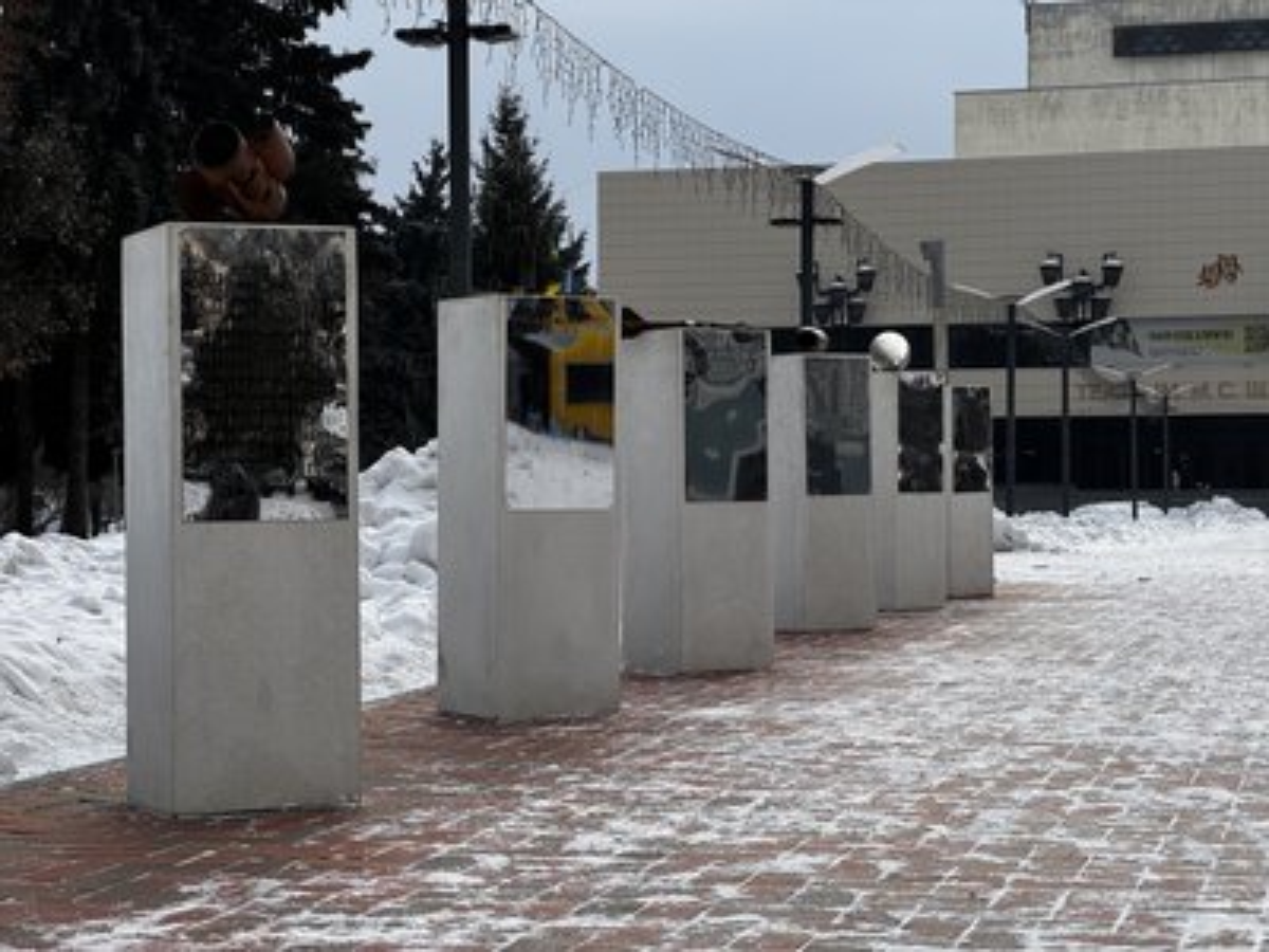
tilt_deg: +1.5
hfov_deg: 25.3
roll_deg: +0.4
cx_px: 634
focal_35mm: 77
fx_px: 2823
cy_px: 476
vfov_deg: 19.1
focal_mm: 9
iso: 25
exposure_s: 1/523
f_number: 2.8
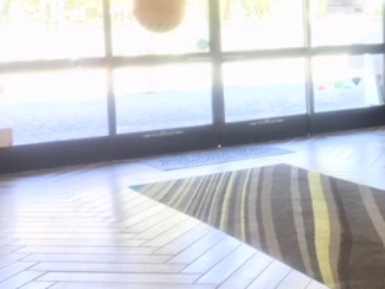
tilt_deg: -1.8
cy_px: 57
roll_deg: +2.1
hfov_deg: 27.1
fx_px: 745
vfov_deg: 21.7
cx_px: 399
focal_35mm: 67
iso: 125
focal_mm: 4.15
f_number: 2.2
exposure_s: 1/30
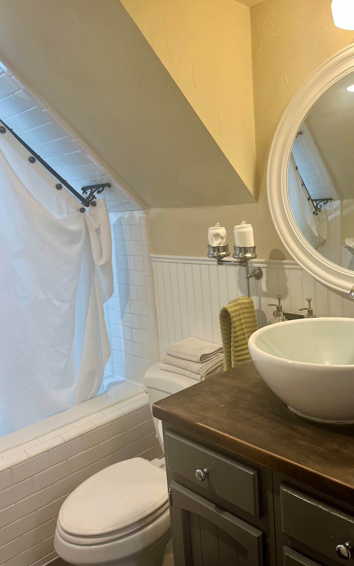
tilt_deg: -8.9
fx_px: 432
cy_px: 281
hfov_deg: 44.3
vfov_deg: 66.5
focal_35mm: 28
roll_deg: +4.9
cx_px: 210
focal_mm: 5.1
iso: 64
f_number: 1.6
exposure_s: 1/60
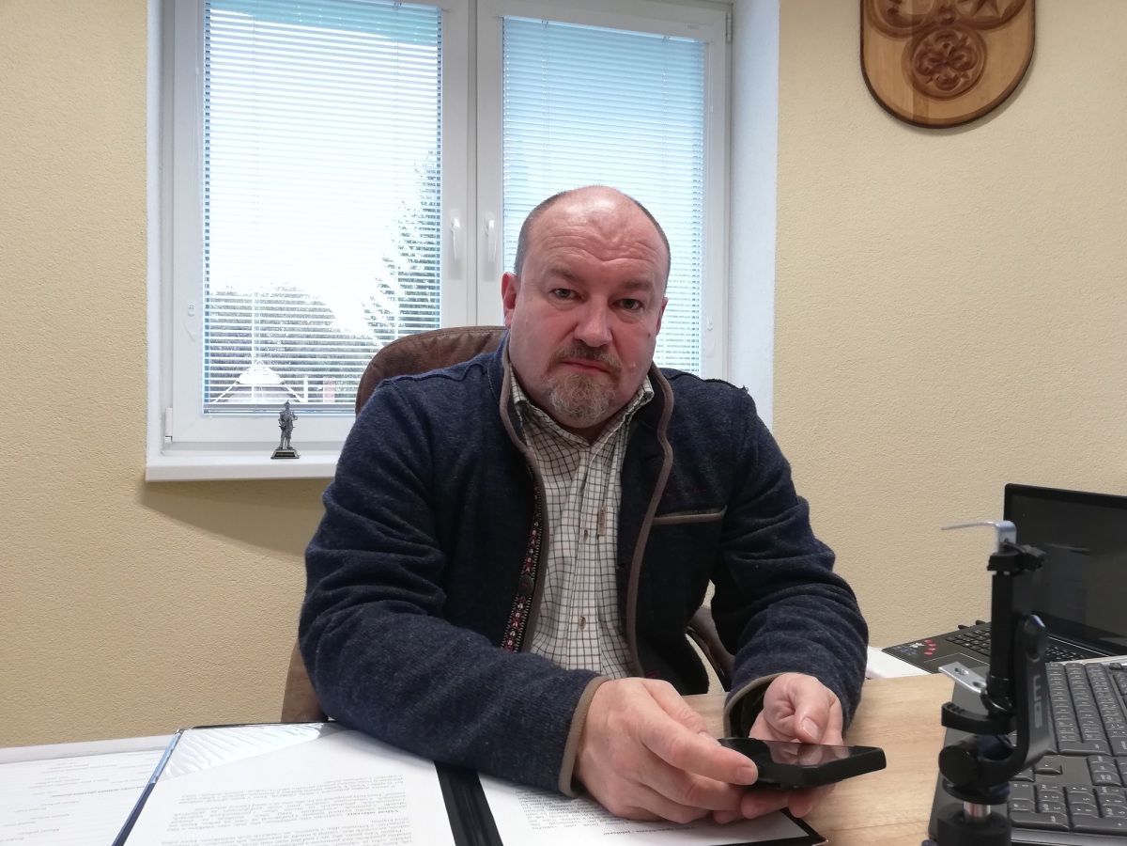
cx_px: 564
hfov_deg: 67.3
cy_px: 423
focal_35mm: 26
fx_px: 846
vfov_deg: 53.1
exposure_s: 1/33.3
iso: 250
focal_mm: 3.81
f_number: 2.2
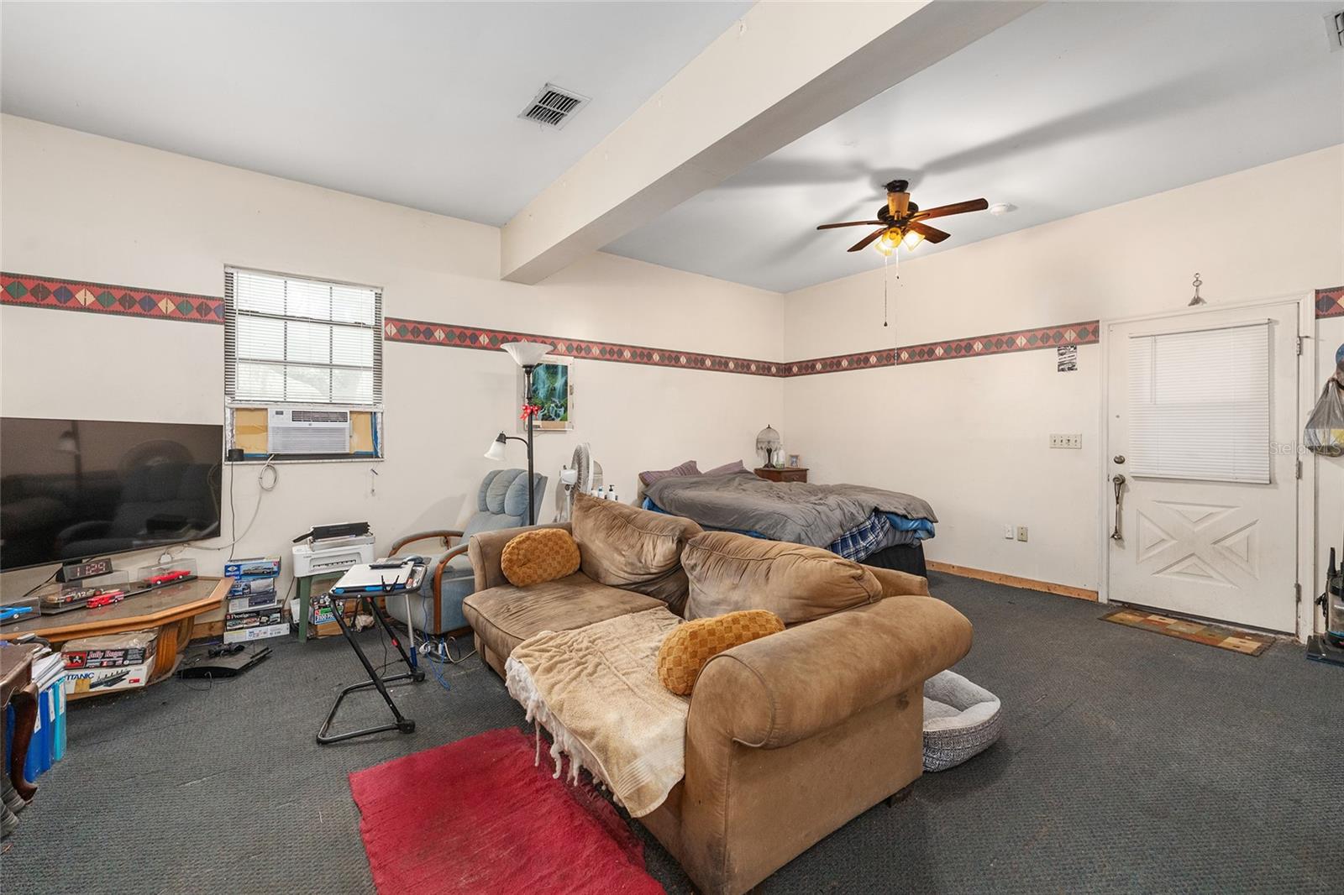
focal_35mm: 14
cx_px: 672
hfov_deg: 104.3
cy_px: 448
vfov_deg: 81.2
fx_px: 523
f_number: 7.1
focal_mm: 14
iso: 1250
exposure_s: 1/2.5
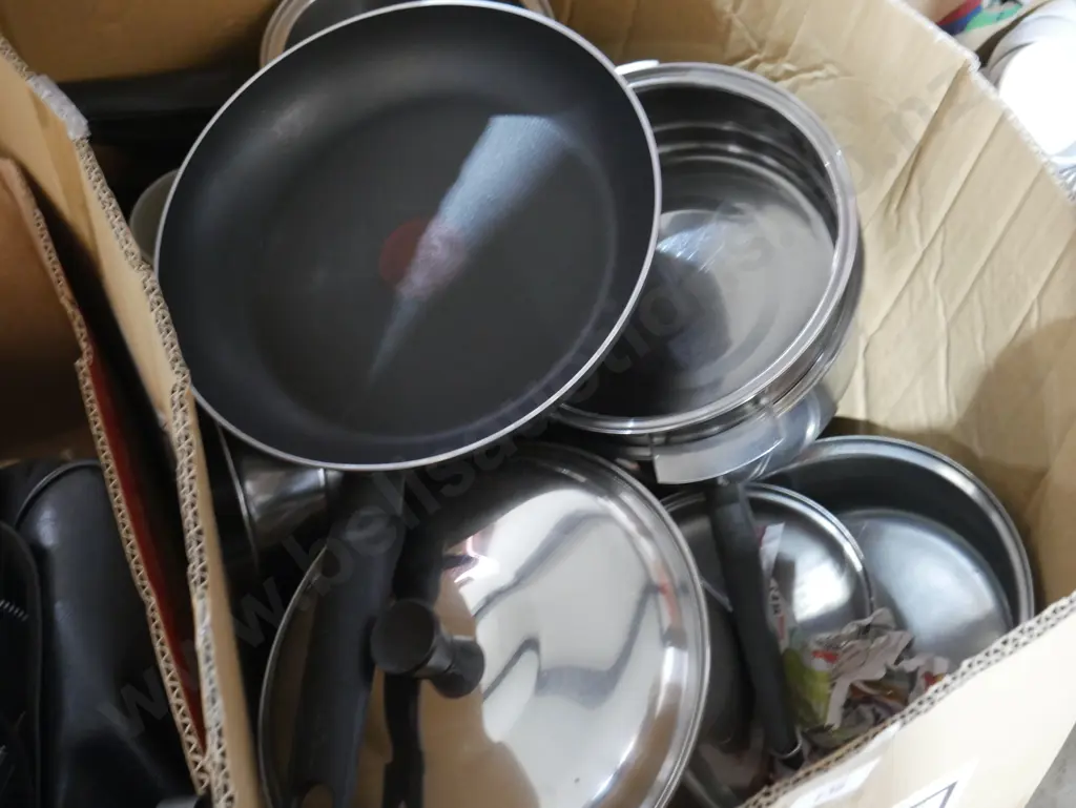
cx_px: 538
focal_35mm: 44
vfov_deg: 32.9
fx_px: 1368
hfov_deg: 42.9
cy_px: 404
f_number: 4.7
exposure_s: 1/15
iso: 3200
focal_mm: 22
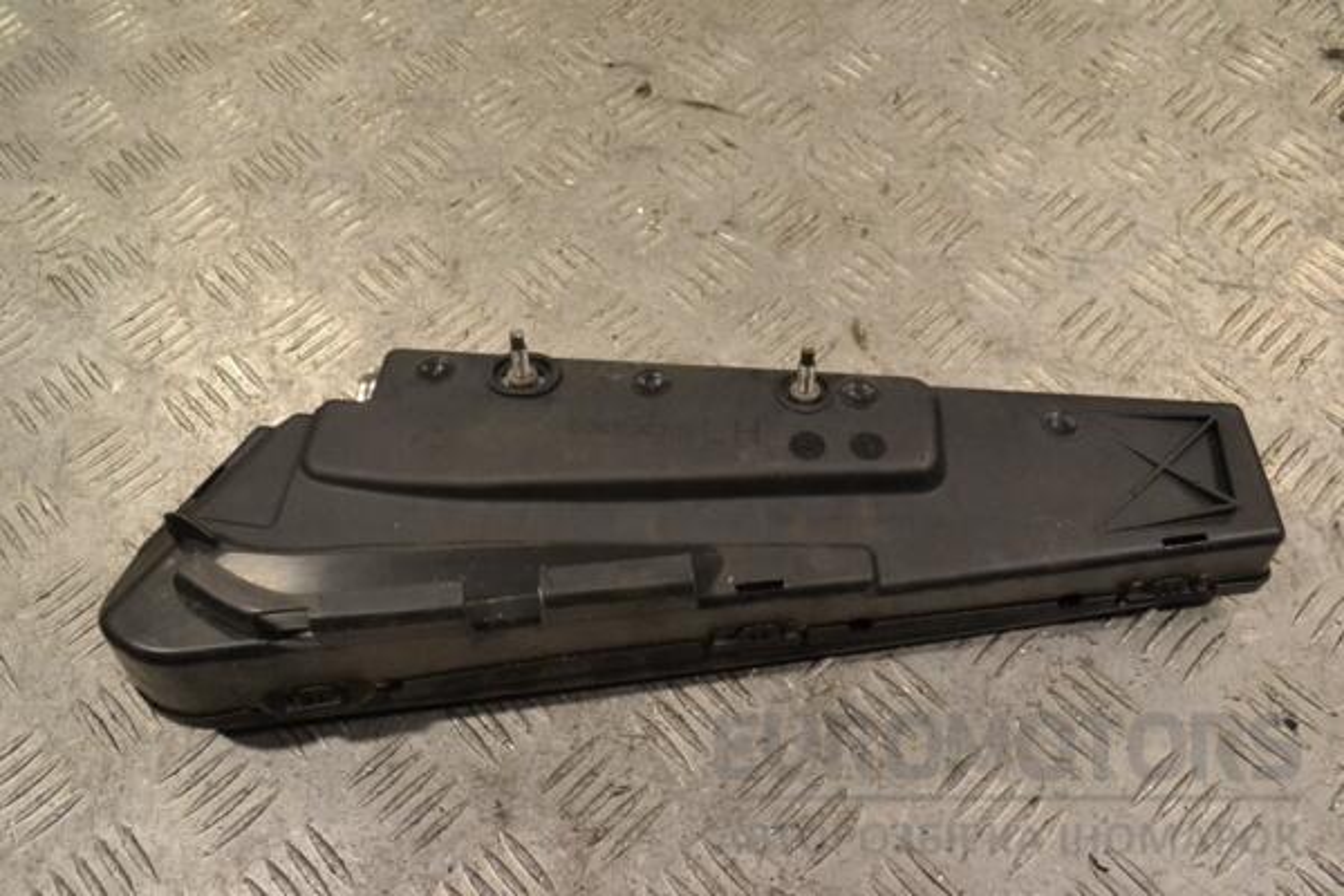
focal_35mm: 33
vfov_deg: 40.0
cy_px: 448
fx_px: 1232
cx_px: 672
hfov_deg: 57.2
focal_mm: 22
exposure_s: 1/400
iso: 3200
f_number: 10
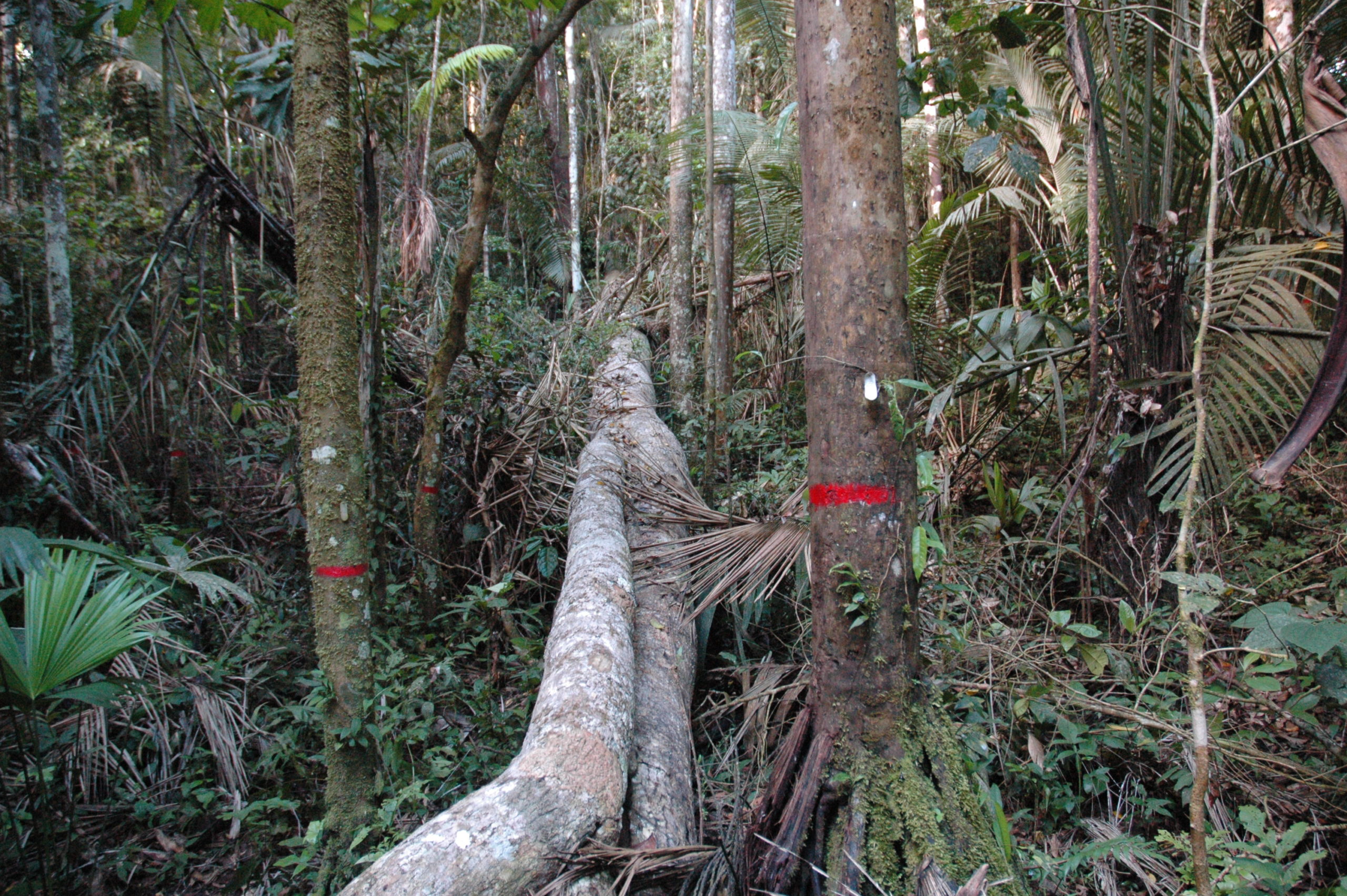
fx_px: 1009
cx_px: 674
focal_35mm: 27
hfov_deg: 67.4
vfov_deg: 47.8
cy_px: 448
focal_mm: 18
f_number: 3.5
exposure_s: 1/60
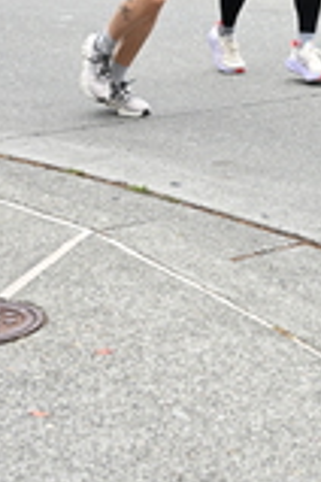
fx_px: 1548
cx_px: 313
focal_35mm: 116
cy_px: -127
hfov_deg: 11.7
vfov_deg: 16.8
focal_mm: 33.5
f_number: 4
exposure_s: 1/800
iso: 1600
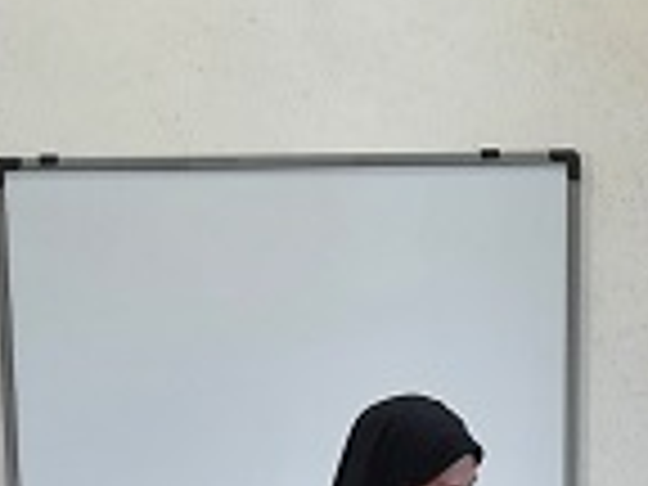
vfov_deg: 13.6
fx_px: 1872
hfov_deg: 19.6
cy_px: 796
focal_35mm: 100
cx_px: 328
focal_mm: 5.23
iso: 64
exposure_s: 1/50
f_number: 1.8
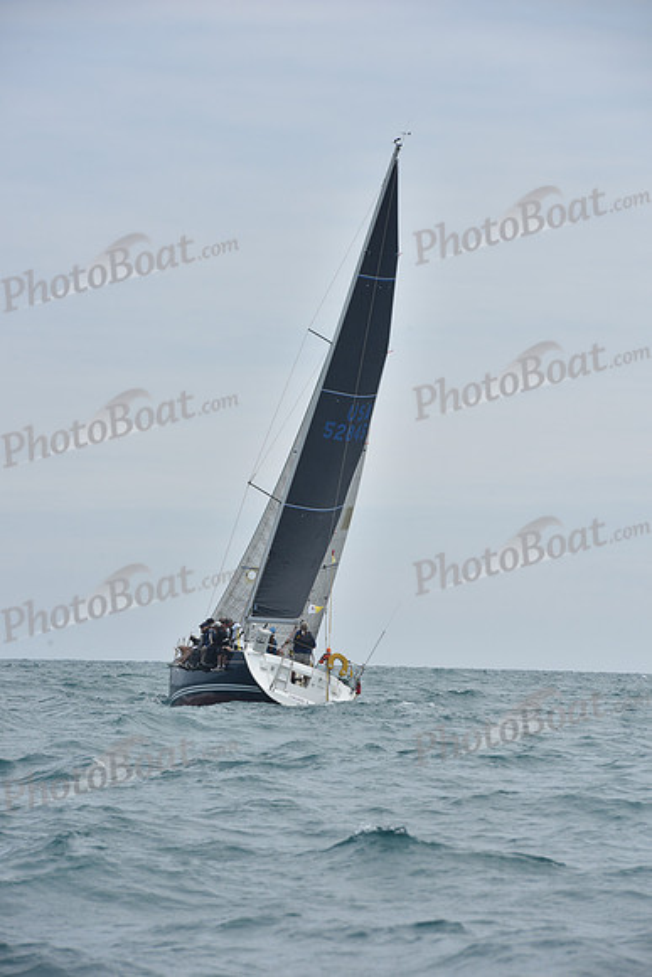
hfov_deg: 6.9
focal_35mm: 200
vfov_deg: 10.3
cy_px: 488
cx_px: 326
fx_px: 5430
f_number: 11
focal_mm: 200
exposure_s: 1/800
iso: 250
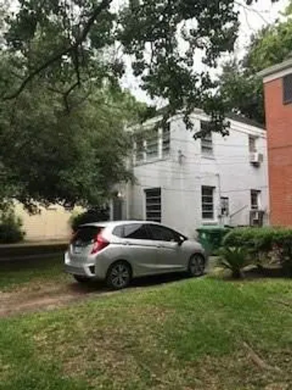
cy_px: 195
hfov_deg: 49.8
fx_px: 315
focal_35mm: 28
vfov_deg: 63.4
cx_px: 146
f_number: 1.8
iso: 20
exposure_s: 1/351
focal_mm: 3.99
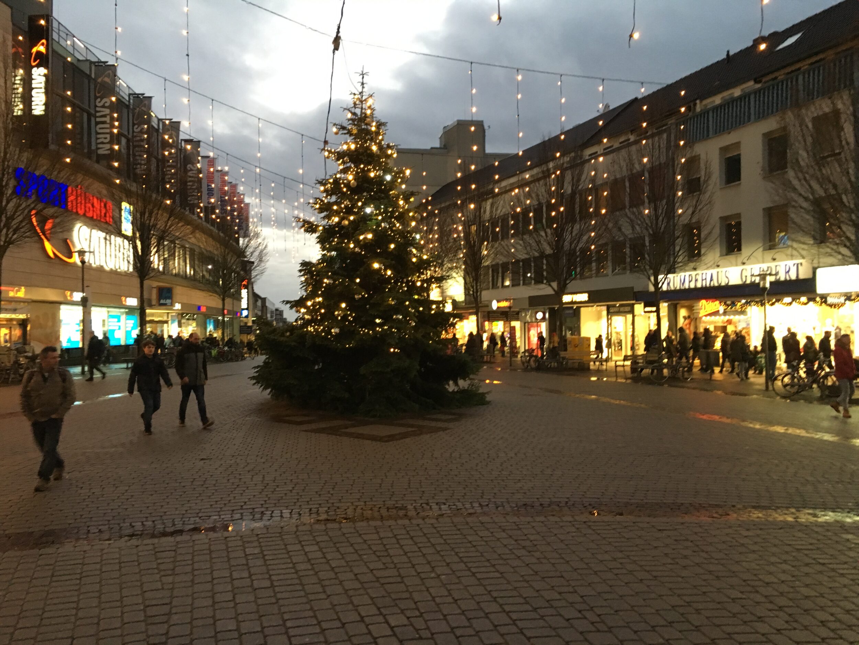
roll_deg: +2.1
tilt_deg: -1.3
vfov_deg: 48.2
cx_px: 430
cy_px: 322
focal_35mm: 29
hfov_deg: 61.7
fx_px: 720
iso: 200
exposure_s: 1/25
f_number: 2.2
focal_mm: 4.15
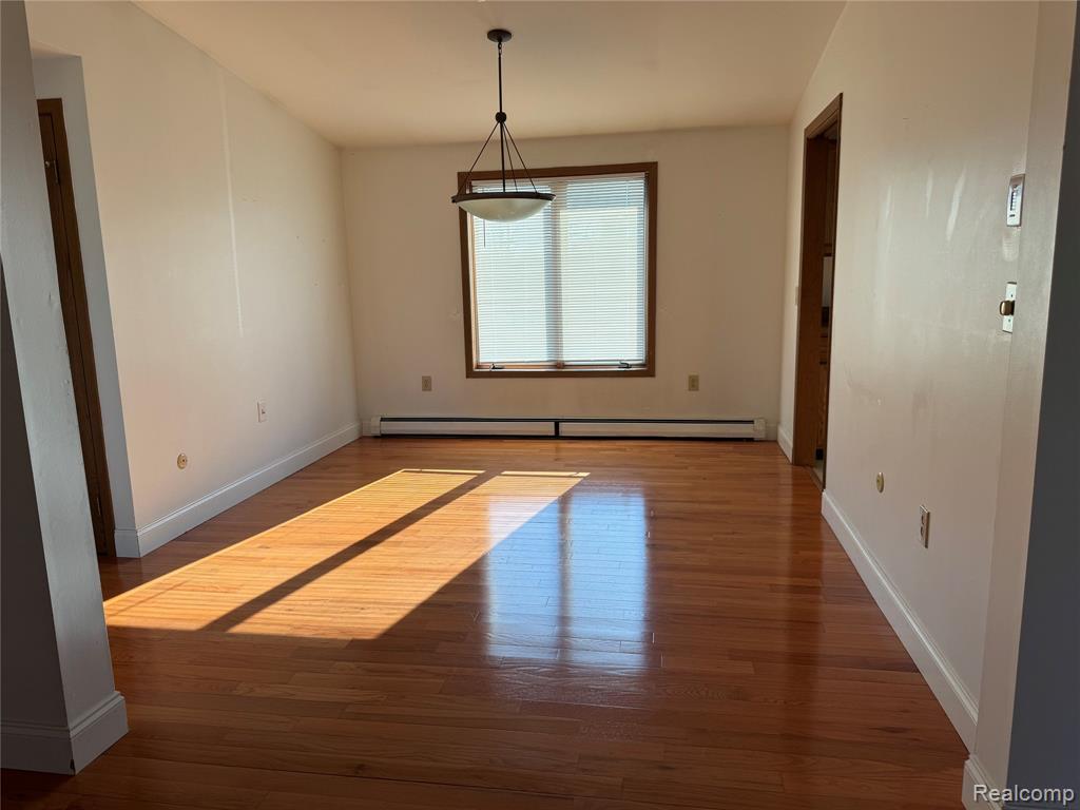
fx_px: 749
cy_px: 405
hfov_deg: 71.6
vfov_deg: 56.8
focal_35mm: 24
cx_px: 540
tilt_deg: -10.0
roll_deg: +1.4
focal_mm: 6.76
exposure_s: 1/263
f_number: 1.78
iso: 80
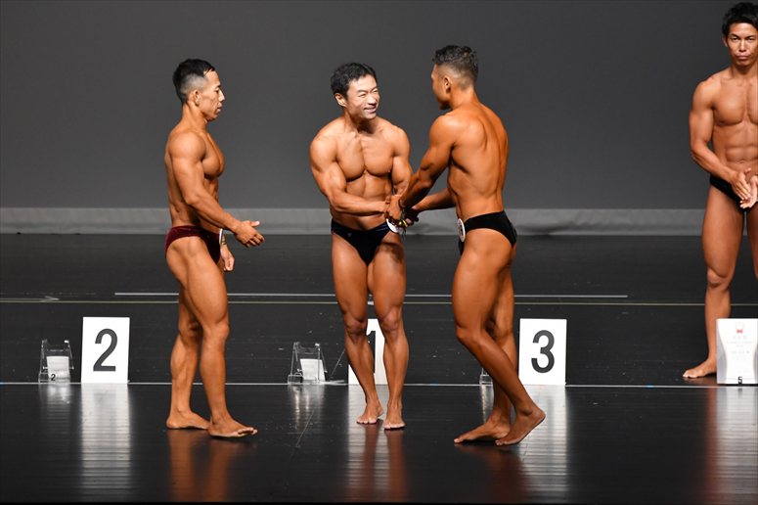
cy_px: 252
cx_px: 379
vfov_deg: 4.8
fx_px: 5998
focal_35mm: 285
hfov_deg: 7.2
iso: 2500
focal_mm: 190
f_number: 5.6
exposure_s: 1/400
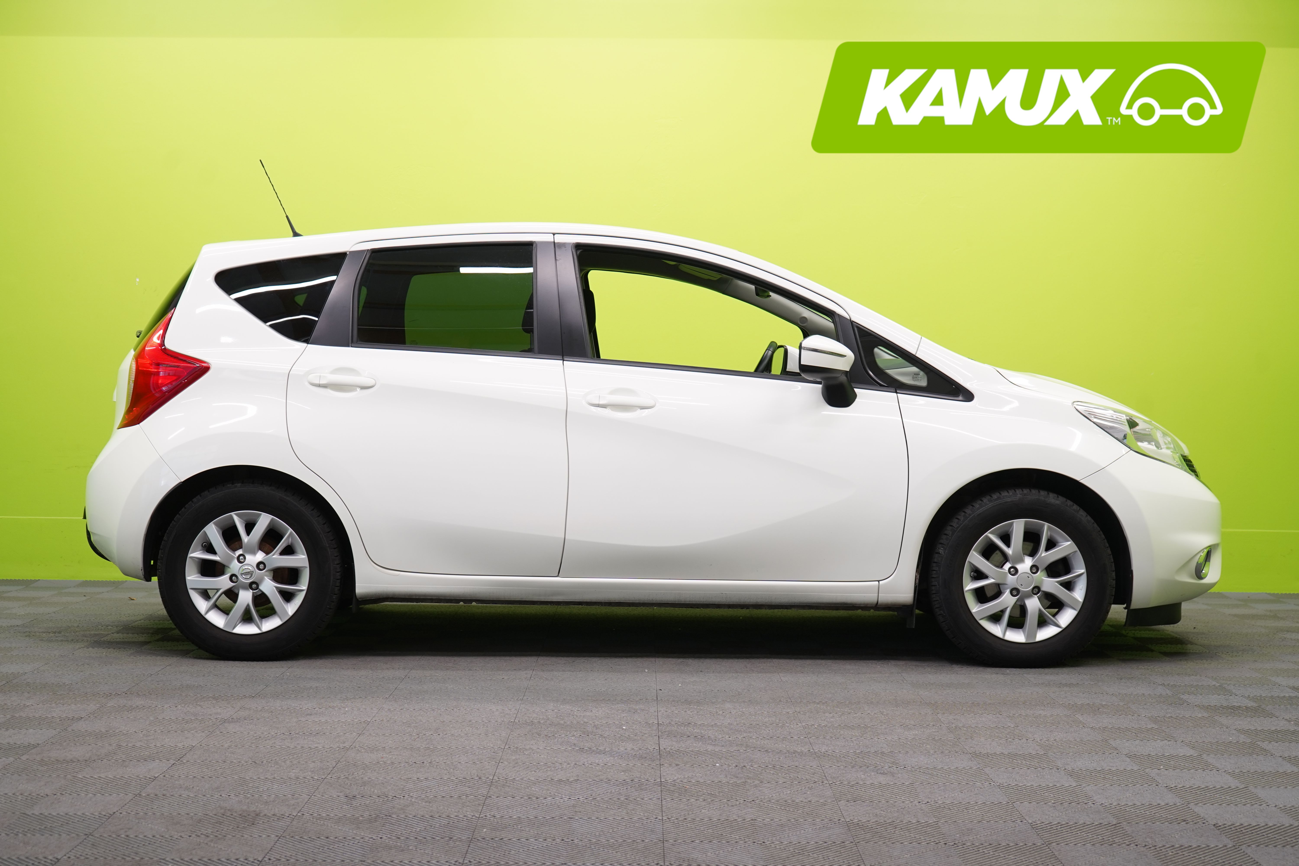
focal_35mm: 53
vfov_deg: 25.5
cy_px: 433
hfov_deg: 37.5
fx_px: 1912
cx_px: 650
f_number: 5
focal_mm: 53
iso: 400
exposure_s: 1/30
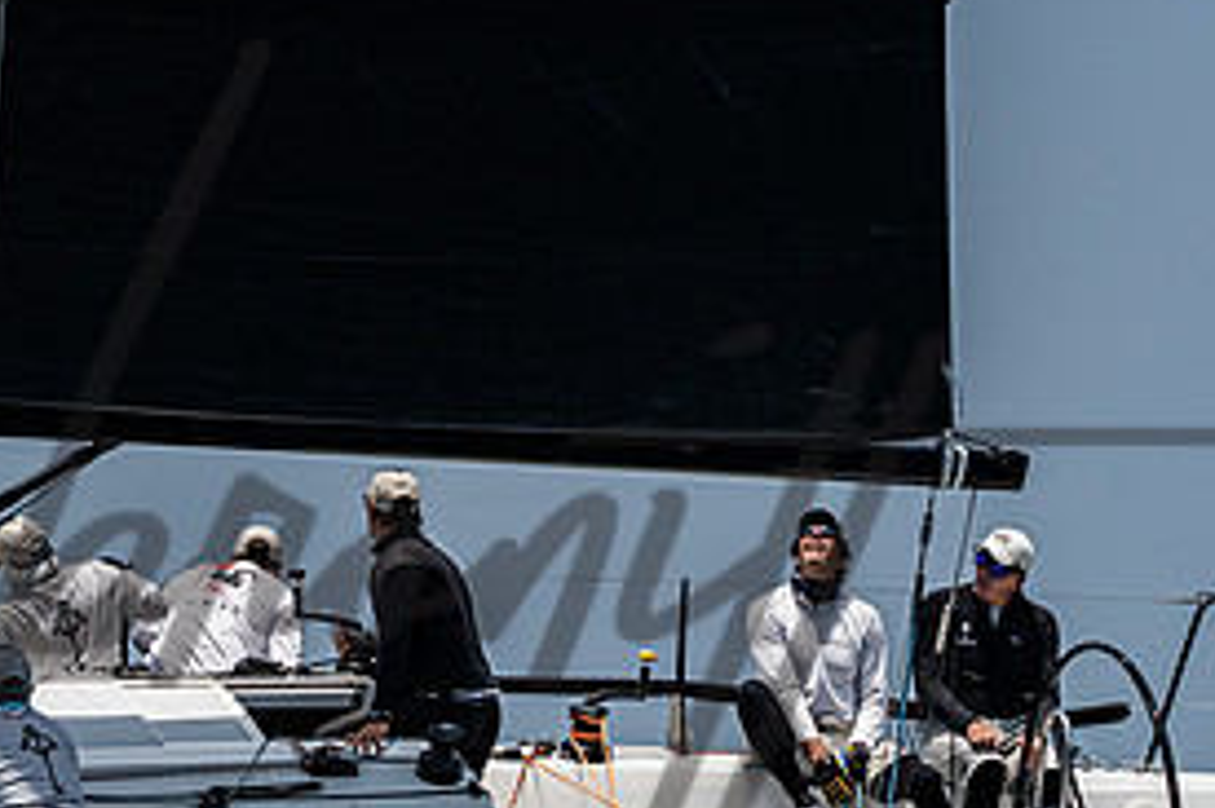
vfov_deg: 6.5
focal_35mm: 211
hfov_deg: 9.7
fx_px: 7117
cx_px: 314
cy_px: 541
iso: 400
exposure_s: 1/6400
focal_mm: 100
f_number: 5.6
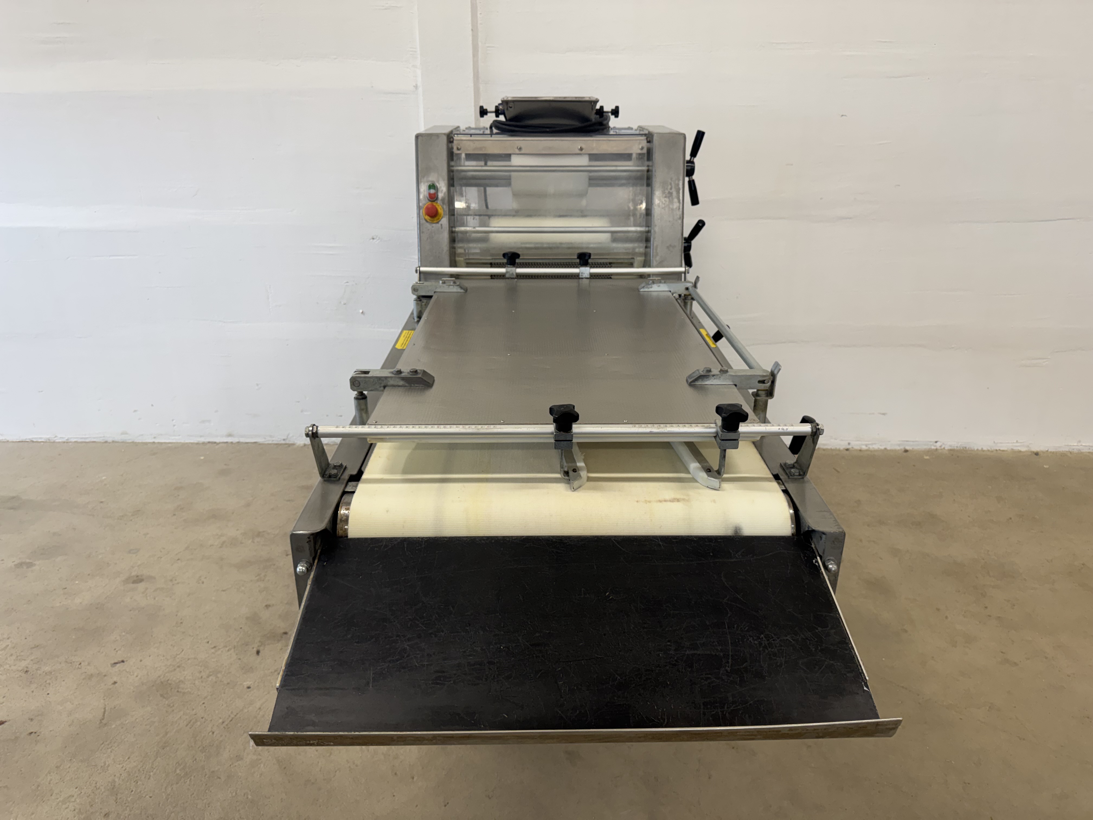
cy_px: 410
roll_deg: +0.1
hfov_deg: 71.6
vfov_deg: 56.8
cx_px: 546
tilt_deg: -22.6
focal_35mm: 24
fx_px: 758
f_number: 1.78
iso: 125
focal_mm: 6.76
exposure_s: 1/100
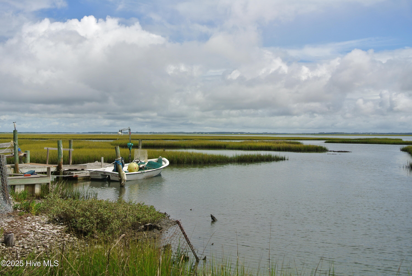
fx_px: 504
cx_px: 206
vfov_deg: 30.6
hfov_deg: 44.5
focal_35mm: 44
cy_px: 138
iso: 100
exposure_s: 1/1000
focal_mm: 16.3
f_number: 5
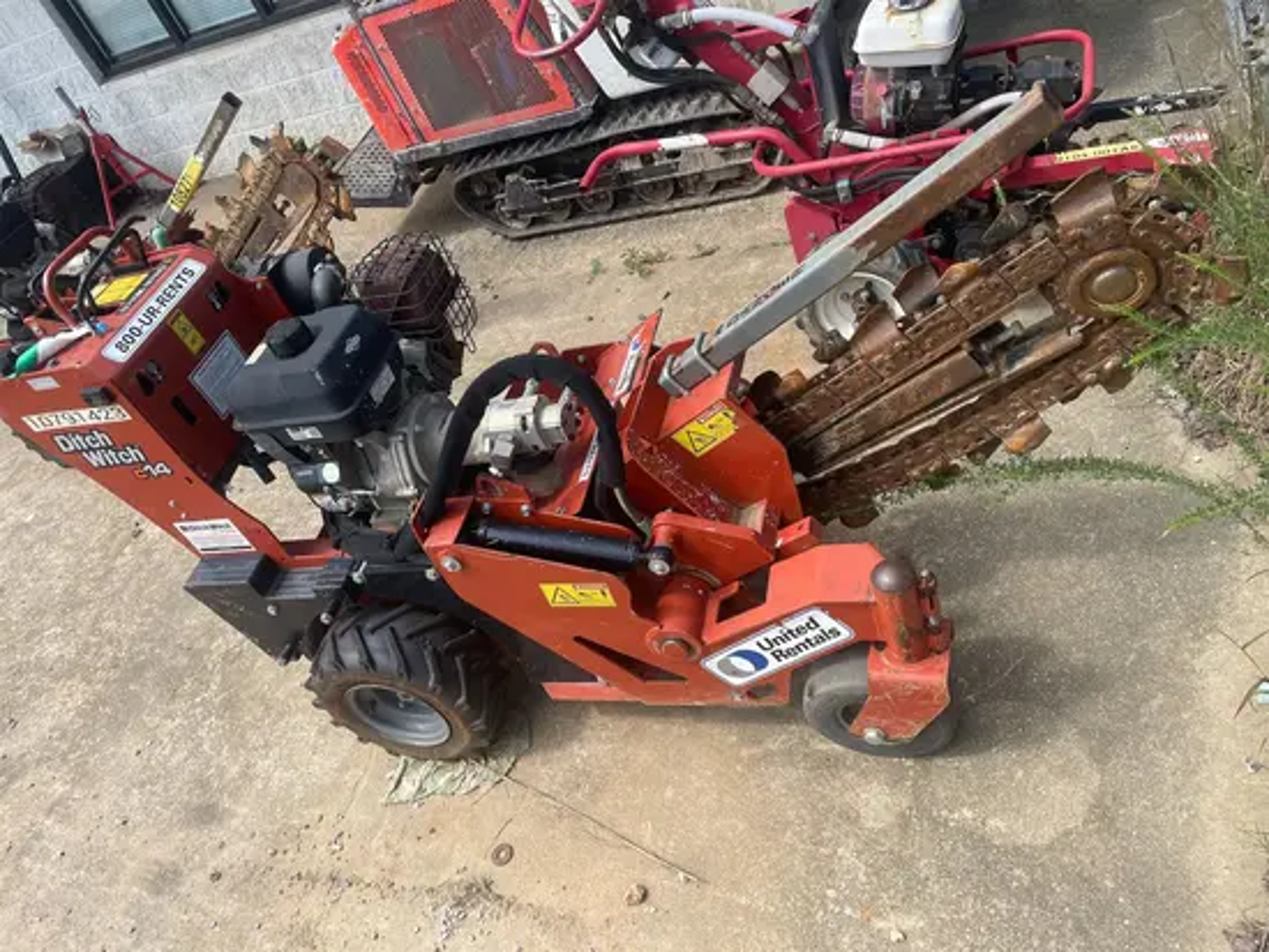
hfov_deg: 67.3
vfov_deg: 53.1
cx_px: 634
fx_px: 954
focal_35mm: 26
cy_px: 476
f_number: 1.6
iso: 32
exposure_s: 1/1575
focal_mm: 4.2
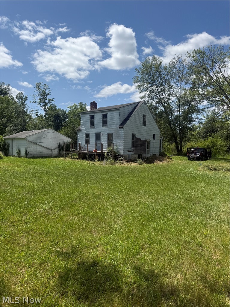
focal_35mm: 24
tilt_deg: -1.3
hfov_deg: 56.8
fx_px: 213
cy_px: 154
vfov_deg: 71.6
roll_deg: -1.5
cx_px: 115
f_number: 1.78
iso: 80
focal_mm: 6.76
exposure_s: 1/6173
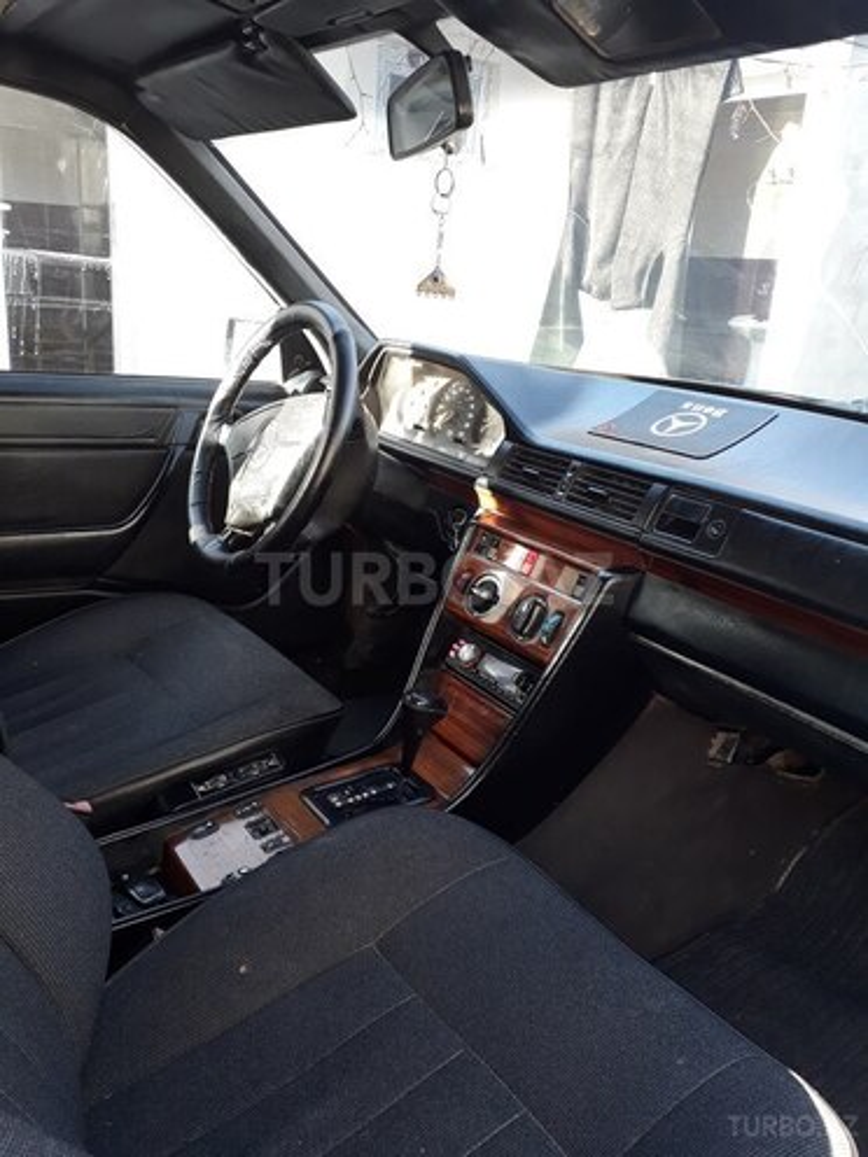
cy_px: 578
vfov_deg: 65.3
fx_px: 903
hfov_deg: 51.4
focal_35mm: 27
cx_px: 434
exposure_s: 1/33
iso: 64
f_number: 1.9
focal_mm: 3.6
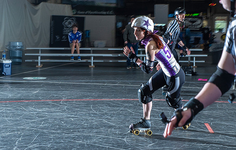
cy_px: 49
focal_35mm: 73
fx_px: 471
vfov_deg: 18.0
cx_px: 127
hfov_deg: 28.1
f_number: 7.1
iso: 800
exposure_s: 1/160
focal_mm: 48
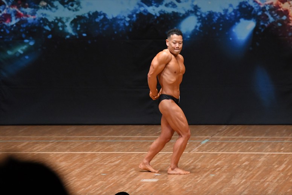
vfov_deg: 5.1
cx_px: 146
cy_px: 98
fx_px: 2189
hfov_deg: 7.6
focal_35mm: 270
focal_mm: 180
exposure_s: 1/400
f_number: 5.6
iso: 5000
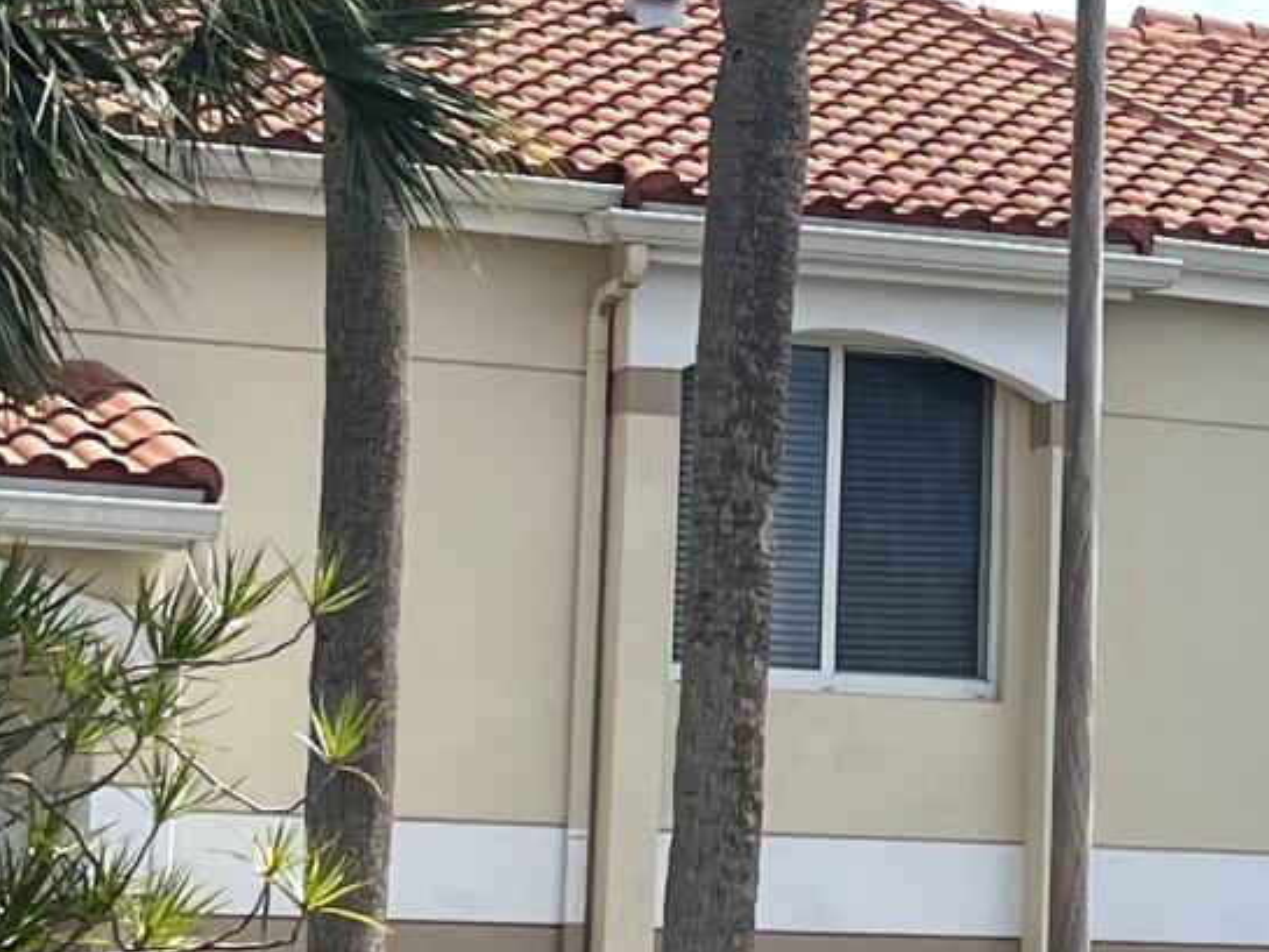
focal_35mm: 143
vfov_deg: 10.3
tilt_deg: +12.0
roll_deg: +0.2
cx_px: 1397
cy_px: 95
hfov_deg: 13.5
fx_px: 5243
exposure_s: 1/5848
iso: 50
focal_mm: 5.1
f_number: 1.6
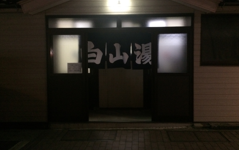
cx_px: 120
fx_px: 202
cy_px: 62
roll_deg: +0.2
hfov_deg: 61.2
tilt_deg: -2.0
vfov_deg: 40.5
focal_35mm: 31
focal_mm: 4.15
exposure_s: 1/15
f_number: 2.2
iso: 500
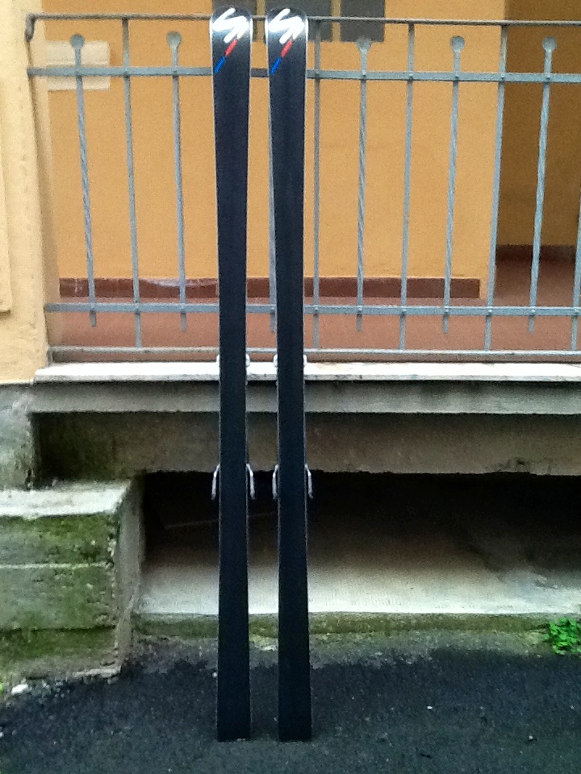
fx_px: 985
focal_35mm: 44
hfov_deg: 32.9
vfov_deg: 42.9
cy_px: 387
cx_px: 290
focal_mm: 2.03
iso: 250
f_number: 2.4
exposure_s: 1/30
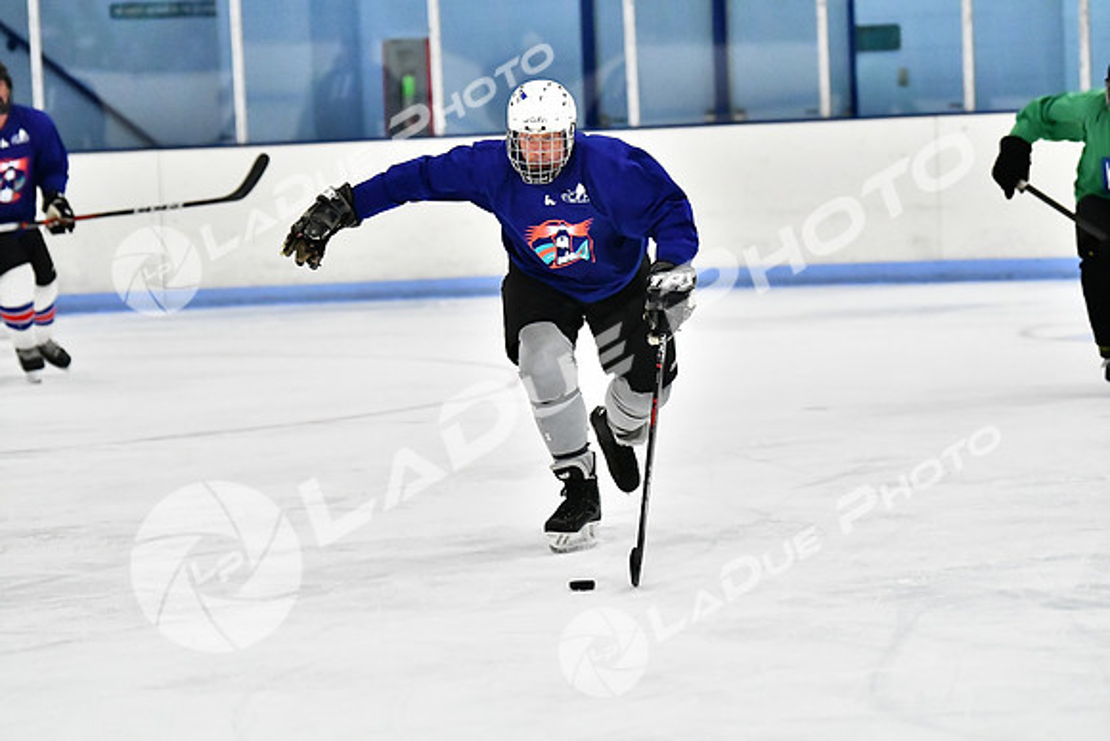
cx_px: 555
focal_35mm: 202
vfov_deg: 6.8
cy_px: 370
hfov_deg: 10.2
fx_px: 6245
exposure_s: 1/1600
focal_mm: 135
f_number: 2.8
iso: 8000
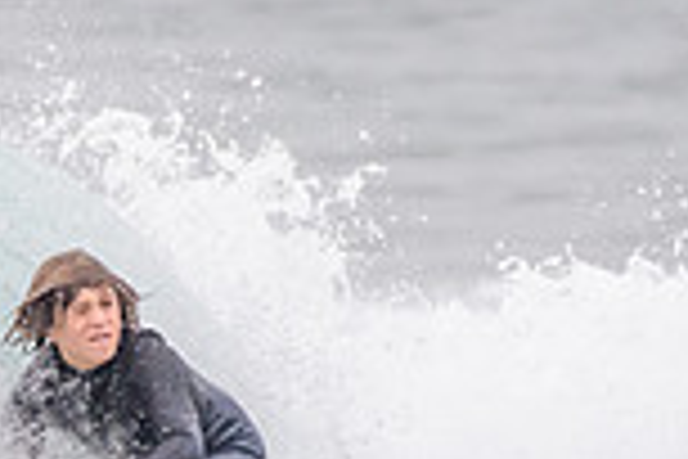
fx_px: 44430
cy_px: 364
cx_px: -178
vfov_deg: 0.6
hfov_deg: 0.9
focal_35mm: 2325
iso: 400
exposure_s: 1/800
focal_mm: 500
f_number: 5.6
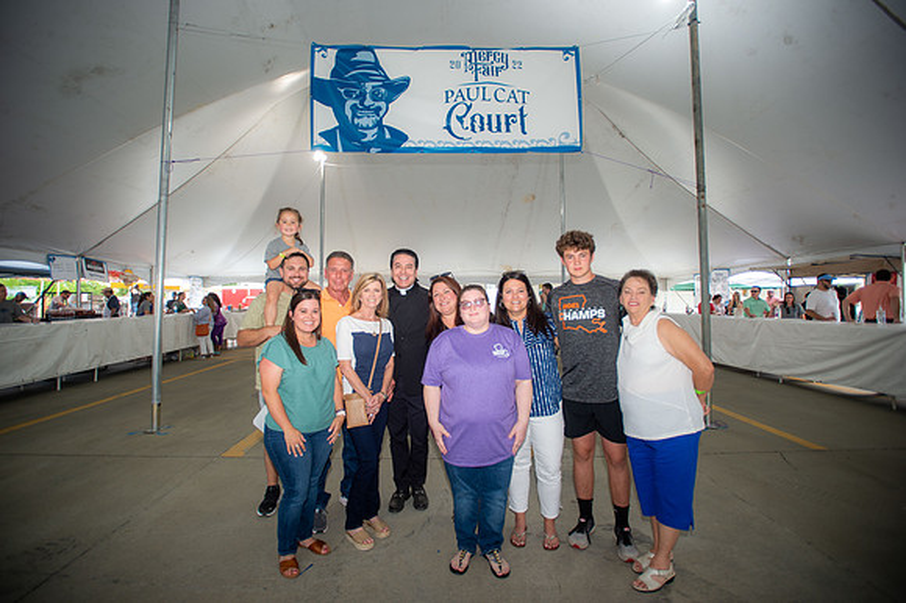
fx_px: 428
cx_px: 453
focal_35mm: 17
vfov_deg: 70.4
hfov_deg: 93.3
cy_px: 302
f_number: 2.8
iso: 100
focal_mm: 17
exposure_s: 1/60
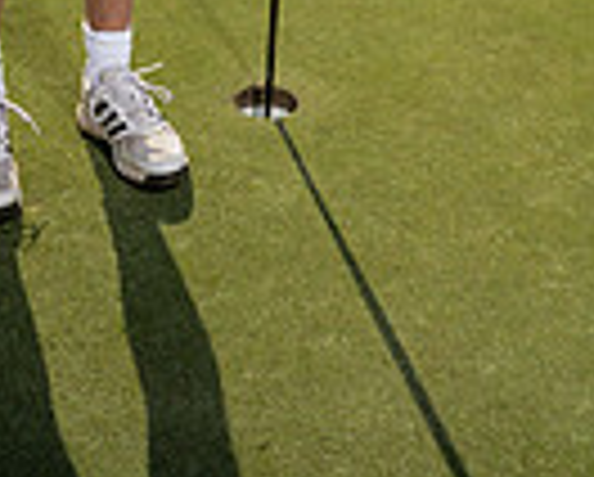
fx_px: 1796
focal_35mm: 102
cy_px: -526
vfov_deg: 12.9
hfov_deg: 18.7
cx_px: 202
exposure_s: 1/250
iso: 100
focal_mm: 32
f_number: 5.6
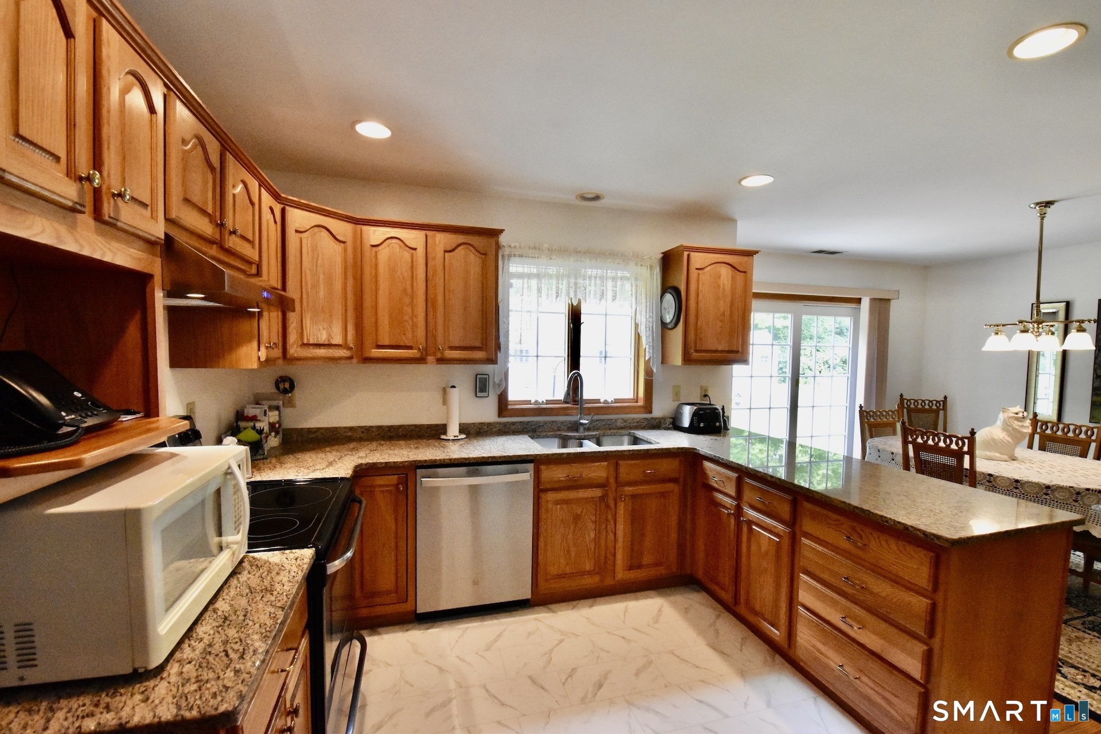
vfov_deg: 77.3
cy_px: 367
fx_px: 459
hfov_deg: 100.4
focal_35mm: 15
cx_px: 550
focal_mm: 10
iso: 5000
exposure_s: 1/200
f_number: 6.3
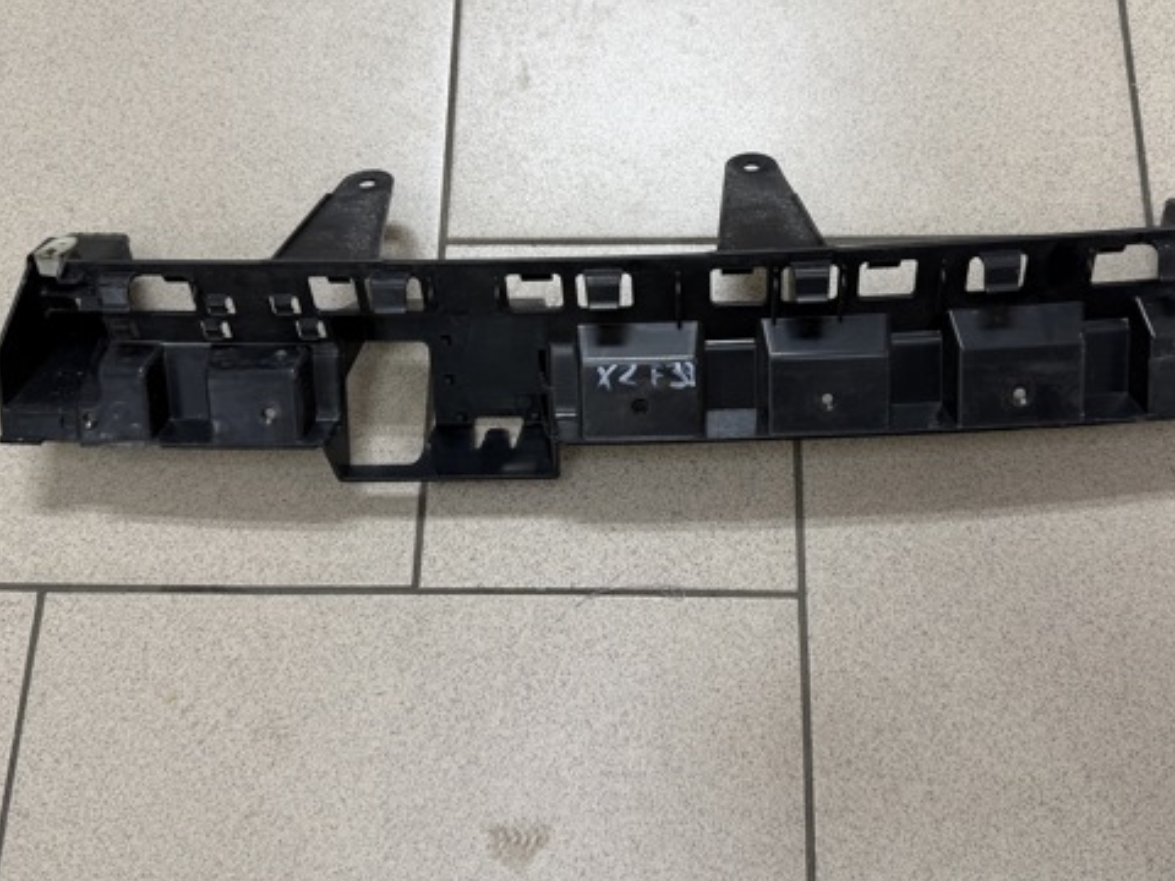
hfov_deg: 56.7
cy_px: 352
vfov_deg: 43.9
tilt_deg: -70.4
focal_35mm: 32
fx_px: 1086
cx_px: 646
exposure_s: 1/100
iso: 80
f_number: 1.78
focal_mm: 6.76
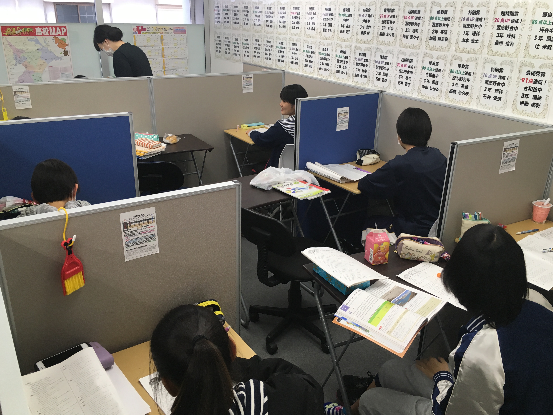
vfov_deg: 46.8
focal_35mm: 30
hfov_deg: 60.0
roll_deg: -0.2
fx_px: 479
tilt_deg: -21.2
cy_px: 202
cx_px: 274
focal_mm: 4.15
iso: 25
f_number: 2.2
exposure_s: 1/33
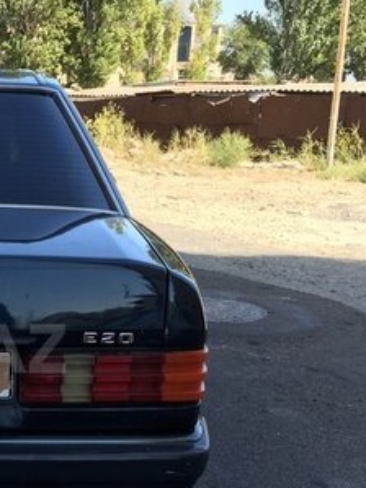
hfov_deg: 21.0
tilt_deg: -14.0
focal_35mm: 64
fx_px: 903
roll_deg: +0.5
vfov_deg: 29.9
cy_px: 348
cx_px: -101
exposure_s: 1/439
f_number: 2.2
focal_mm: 4.15
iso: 25
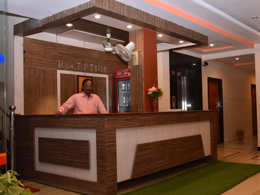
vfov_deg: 37.7
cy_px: 101
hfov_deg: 48.8
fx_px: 285
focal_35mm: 38
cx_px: 150
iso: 800
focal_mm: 30
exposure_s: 1/100
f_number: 4
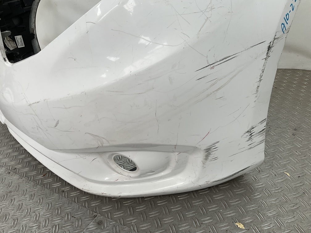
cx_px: 156
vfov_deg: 48.2
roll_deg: +7.1
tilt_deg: -29.7
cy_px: 116
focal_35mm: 29
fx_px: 261
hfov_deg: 61.7
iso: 16
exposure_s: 1/228
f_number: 1.8
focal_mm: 3
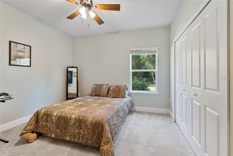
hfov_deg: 96.7
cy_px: 78
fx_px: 104
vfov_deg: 73.7
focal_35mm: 16
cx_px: 116
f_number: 9
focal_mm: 16
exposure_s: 1/2
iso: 400
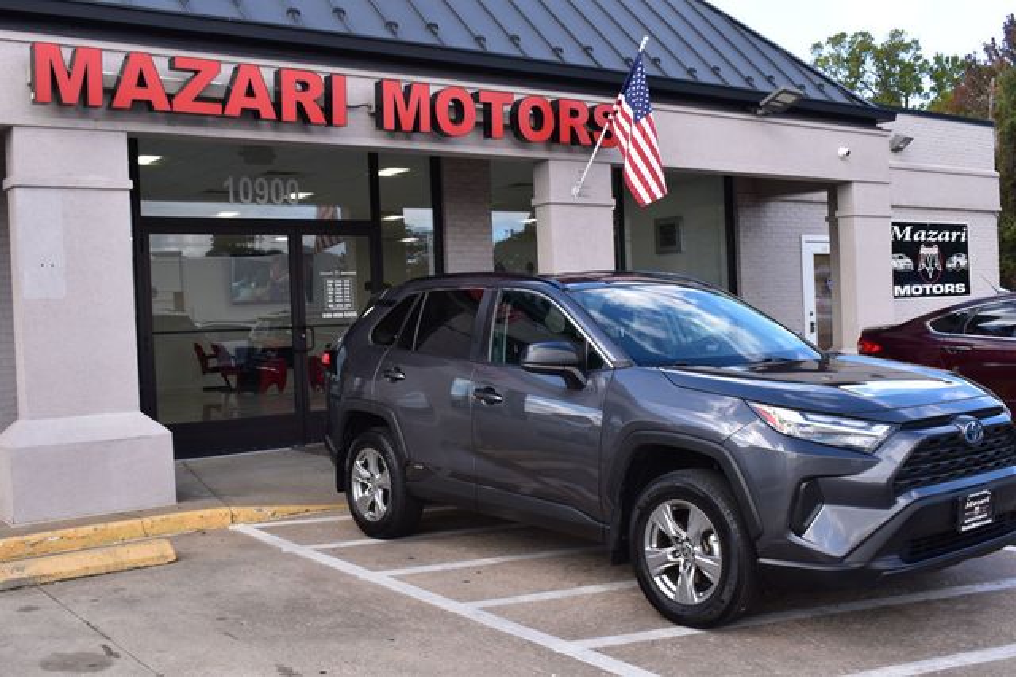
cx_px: 508
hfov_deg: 51.3
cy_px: 338
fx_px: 1058
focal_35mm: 38
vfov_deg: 35.5
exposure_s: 1/160
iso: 400
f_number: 10
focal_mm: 25
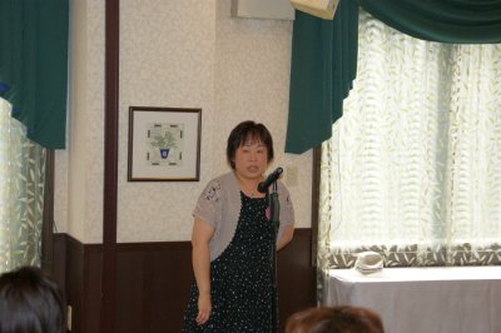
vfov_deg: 20.1
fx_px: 939
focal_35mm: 68
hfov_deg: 29.9
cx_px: 250
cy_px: 166
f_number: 4.5
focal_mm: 45
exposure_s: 1/125
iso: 400
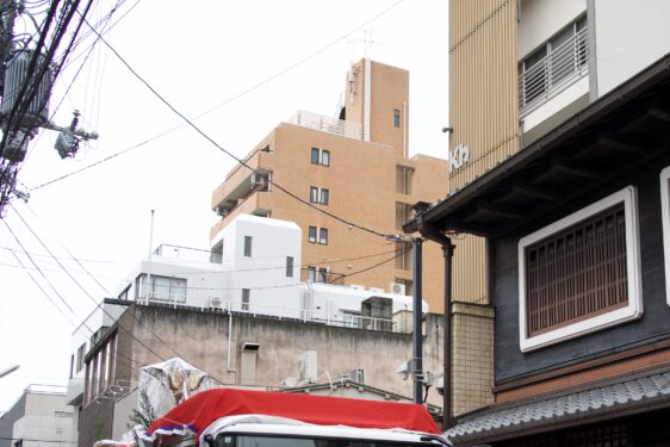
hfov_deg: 38.2
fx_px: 949
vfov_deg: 26.2
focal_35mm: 51
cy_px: 330
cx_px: 478
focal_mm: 28
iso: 100
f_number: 4
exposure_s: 1/60
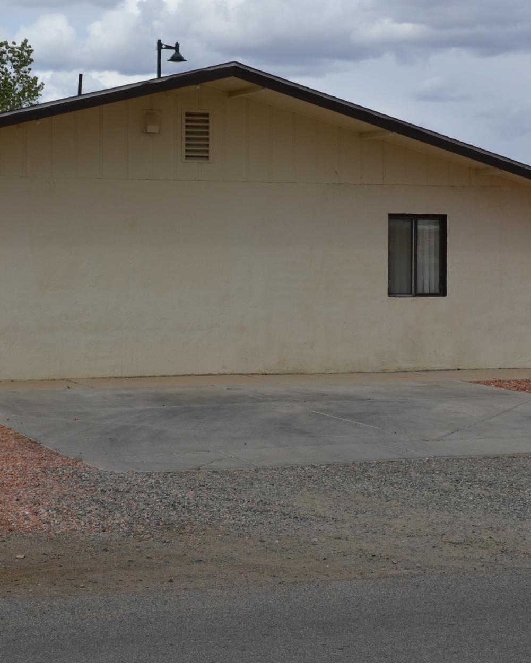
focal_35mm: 81
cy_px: 199
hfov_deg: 18.9
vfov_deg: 23.4
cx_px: 236
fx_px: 1591
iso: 100
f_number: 9
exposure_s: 1/320
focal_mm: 24
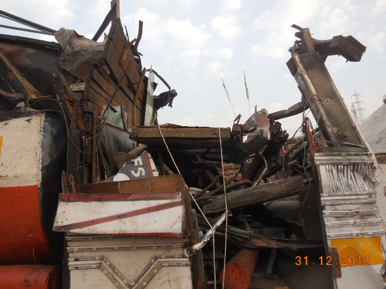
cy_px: 144
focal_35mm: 30
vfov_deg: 46.8
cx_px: 193
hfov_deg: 60.0
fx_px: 335
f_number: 3.2
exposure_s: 1/160
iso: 125
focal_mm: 5.3
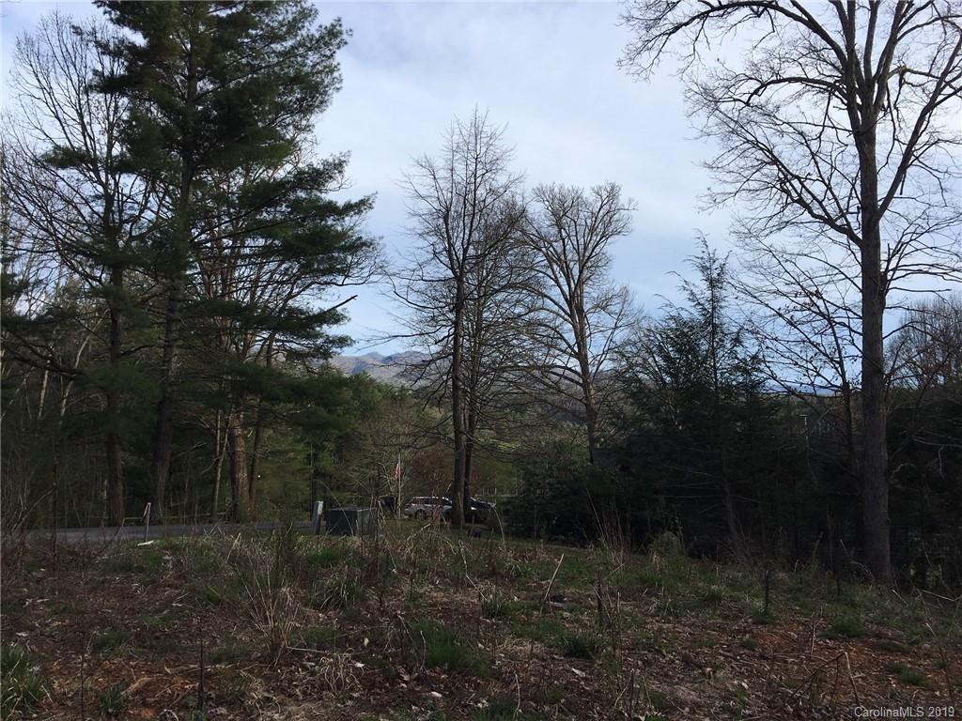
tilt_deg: +2.5
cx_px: 481
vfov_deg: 48.2
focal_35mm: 29
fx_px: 806
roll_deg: -0.3
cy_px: 360
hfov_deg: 61.7
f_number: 2.2
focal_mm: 4.15
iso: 25
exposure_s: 1/1099
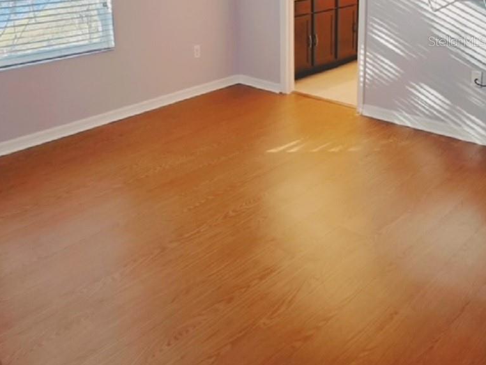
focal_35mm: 35
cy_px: 41
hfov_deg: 52.6
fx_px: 491
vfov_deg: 38.1
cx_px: 243
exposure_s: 1/120
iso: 160
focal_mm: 4.3
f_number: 2.4
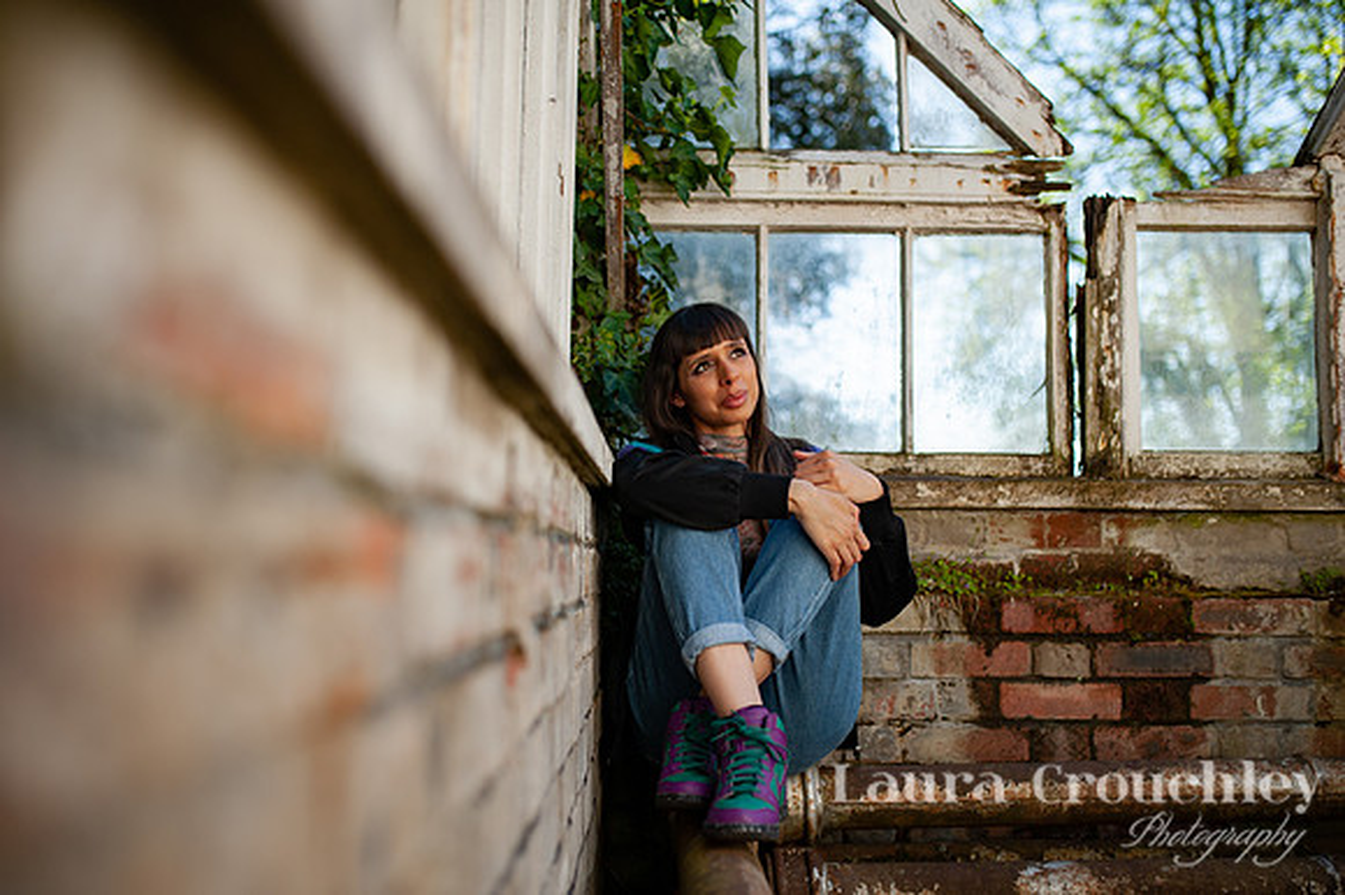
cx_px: 650
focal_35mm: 37
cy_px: 456
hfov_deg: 52.4
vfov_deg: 36.3
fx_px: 1366
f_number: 2
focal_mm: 35
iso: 320
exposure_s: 1/4000
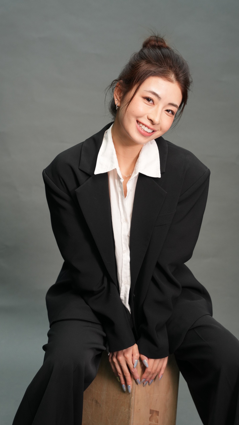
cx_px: 136
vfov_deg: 35.3
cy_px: 212
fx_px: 668
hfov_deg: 20.3
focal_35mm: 59
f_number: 5.6
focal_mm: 56.3
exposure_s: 1/200
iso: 640
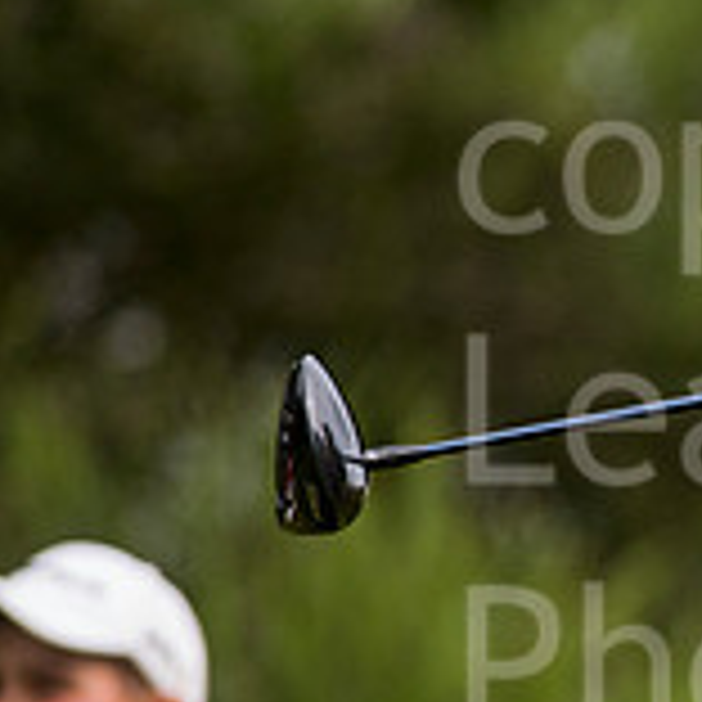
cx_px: 1048
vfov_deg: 1.9
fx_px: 21705
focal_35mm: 946
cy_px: 452
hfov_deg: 1.9
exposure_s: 1/2000
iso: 400
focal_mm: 300
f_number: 4.5
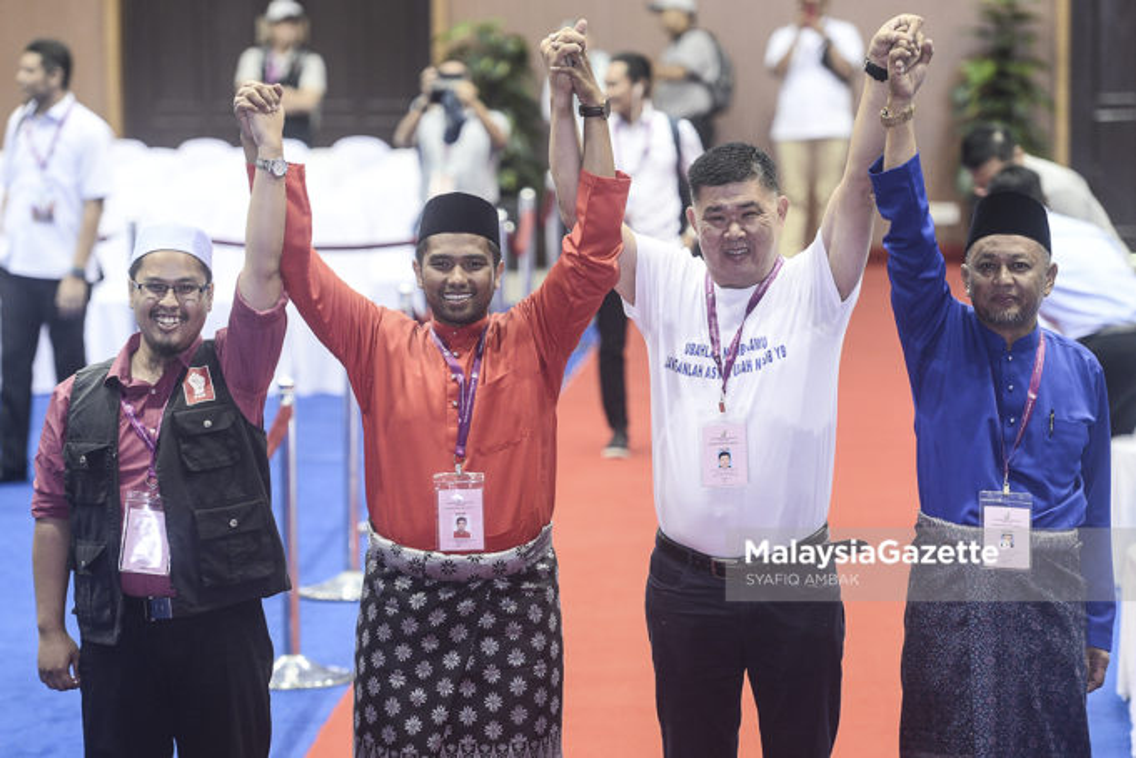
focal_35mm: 135
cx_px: 568
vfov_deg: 10.2
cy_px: 379
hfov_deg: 15.2
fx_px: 4260
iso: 1600
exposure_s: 1/80
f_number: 3.2
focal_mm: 135
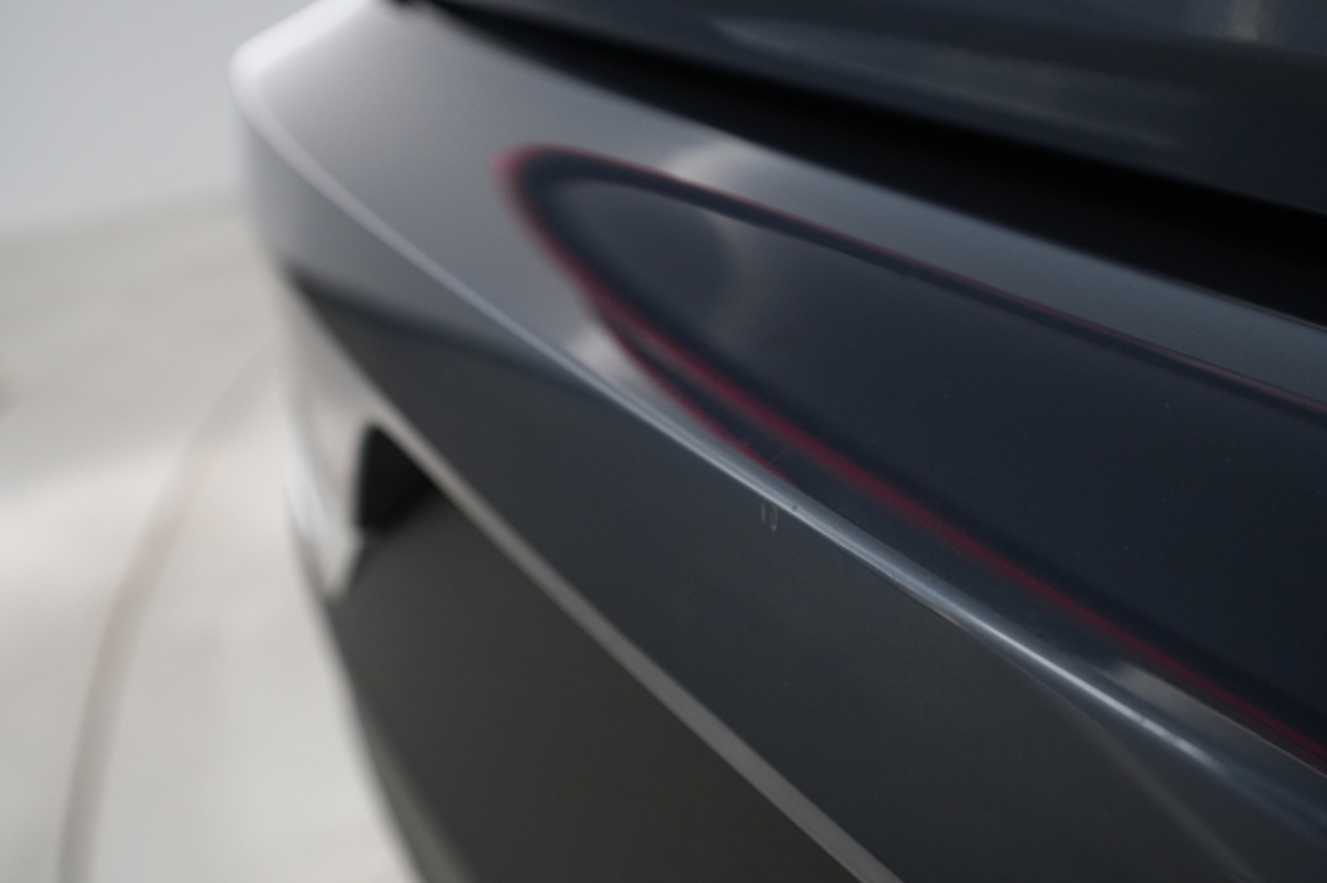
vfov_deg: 46.4
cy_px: 442
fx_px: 1032
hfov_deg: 65.5
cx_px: 664
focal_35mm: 28
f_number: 4.5
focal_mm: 28
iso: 2000
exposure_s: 1/100
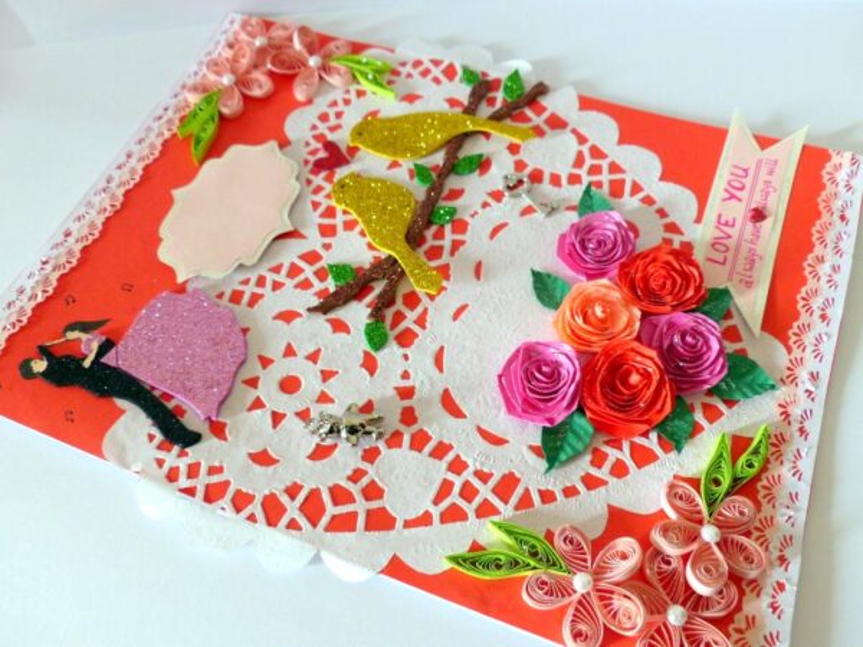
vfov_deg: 44.2
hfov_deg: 56.8
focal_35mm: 32
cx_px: 432
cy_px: 324
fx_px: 798
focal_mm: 5.7
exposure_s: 1/60
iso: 320
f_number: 2.8
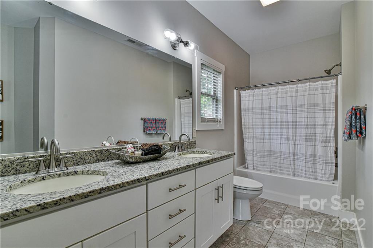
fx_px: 166
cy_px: 124
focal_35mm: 16
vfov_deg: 73.8
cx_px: 186
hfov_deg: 96.7
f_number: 6.3
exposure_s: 1/160
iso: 1600
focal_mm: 16
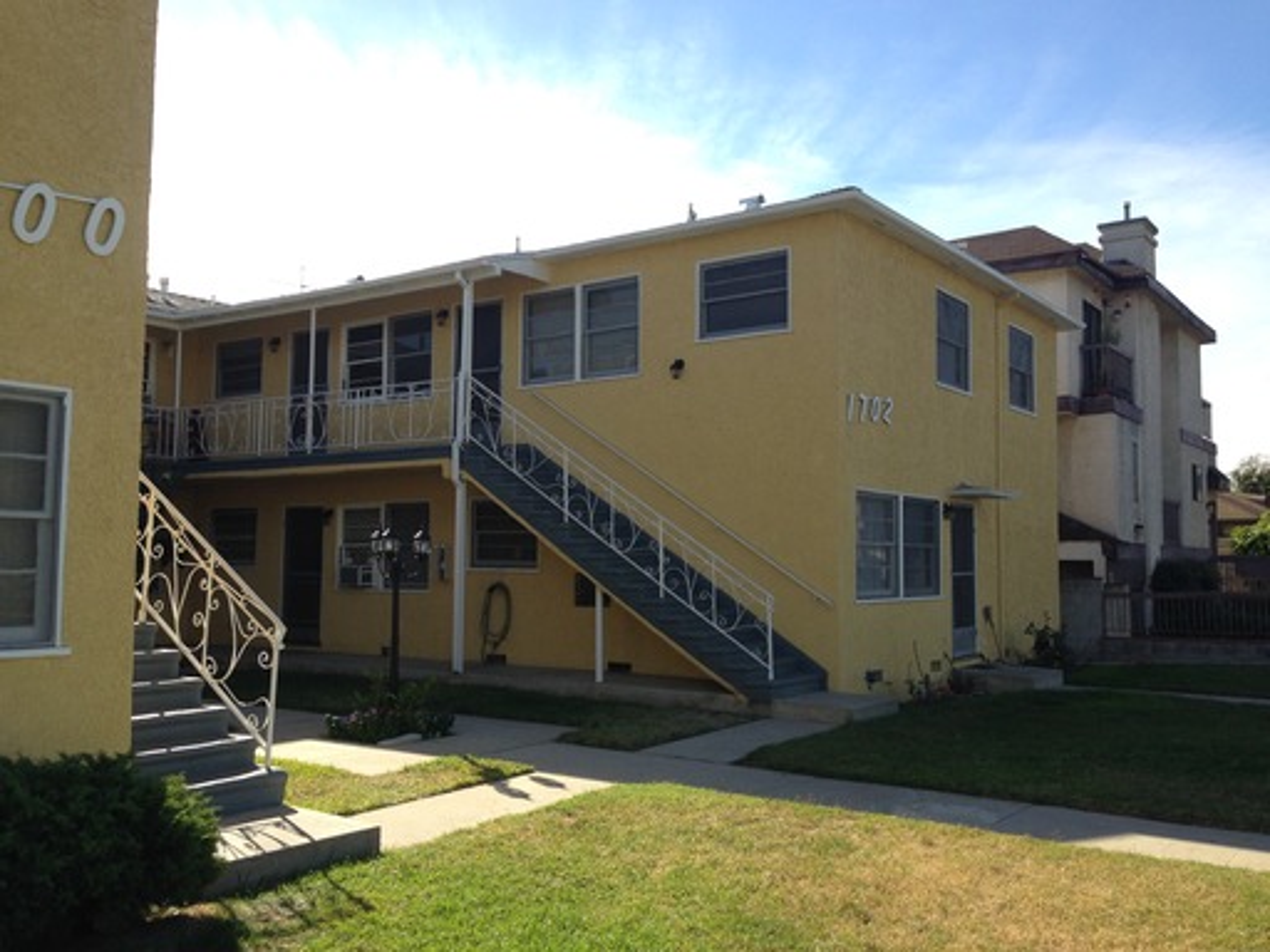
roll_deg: -1.9
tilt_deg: +4.0
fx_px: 1211
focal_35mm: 33
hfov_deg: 55.4
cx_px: 635
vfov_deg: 42.9
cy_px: 476
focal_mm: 4.12
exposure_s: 1/874
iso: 50
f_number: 2.4
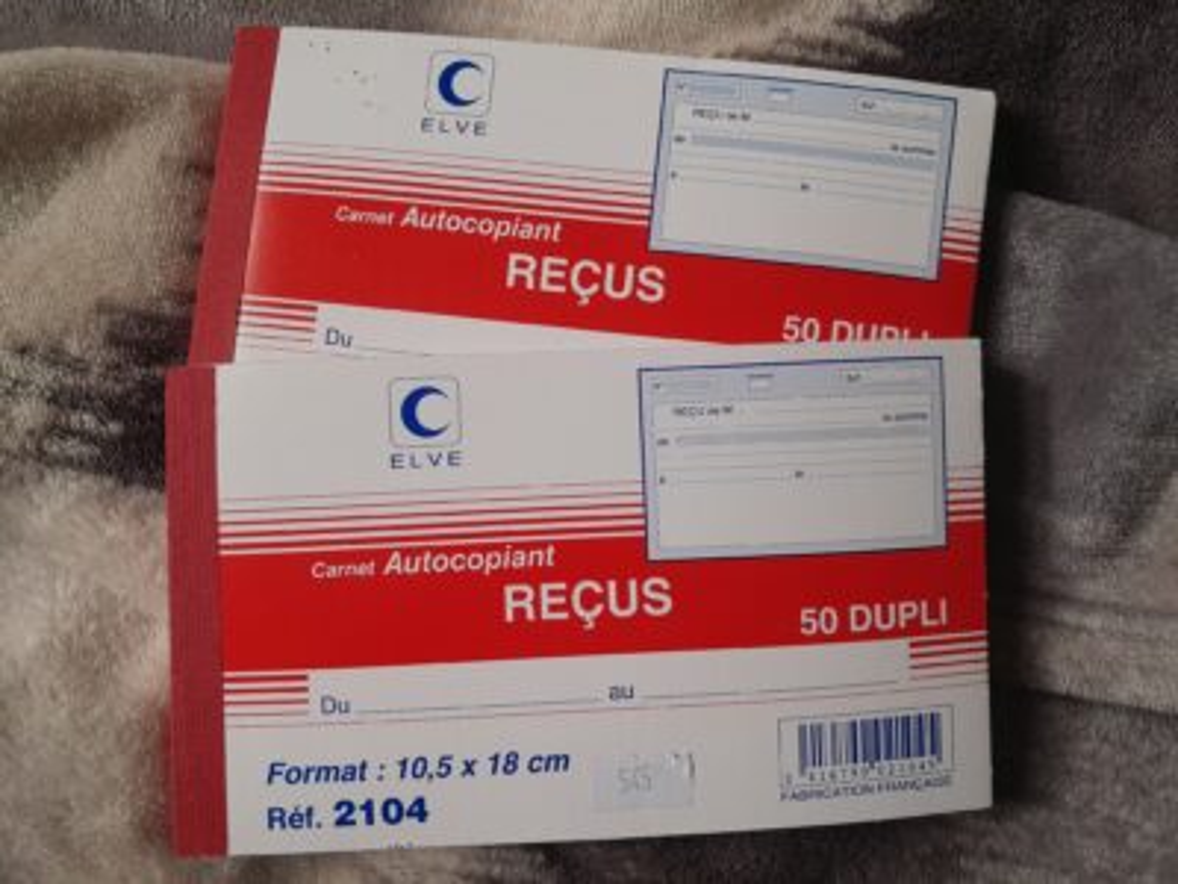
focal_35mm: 27
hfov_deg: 65.3
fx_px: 919
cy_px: 442
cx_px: 589
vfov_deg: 51.4
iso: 500
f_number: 1.8
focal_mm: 4
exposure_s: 1/50
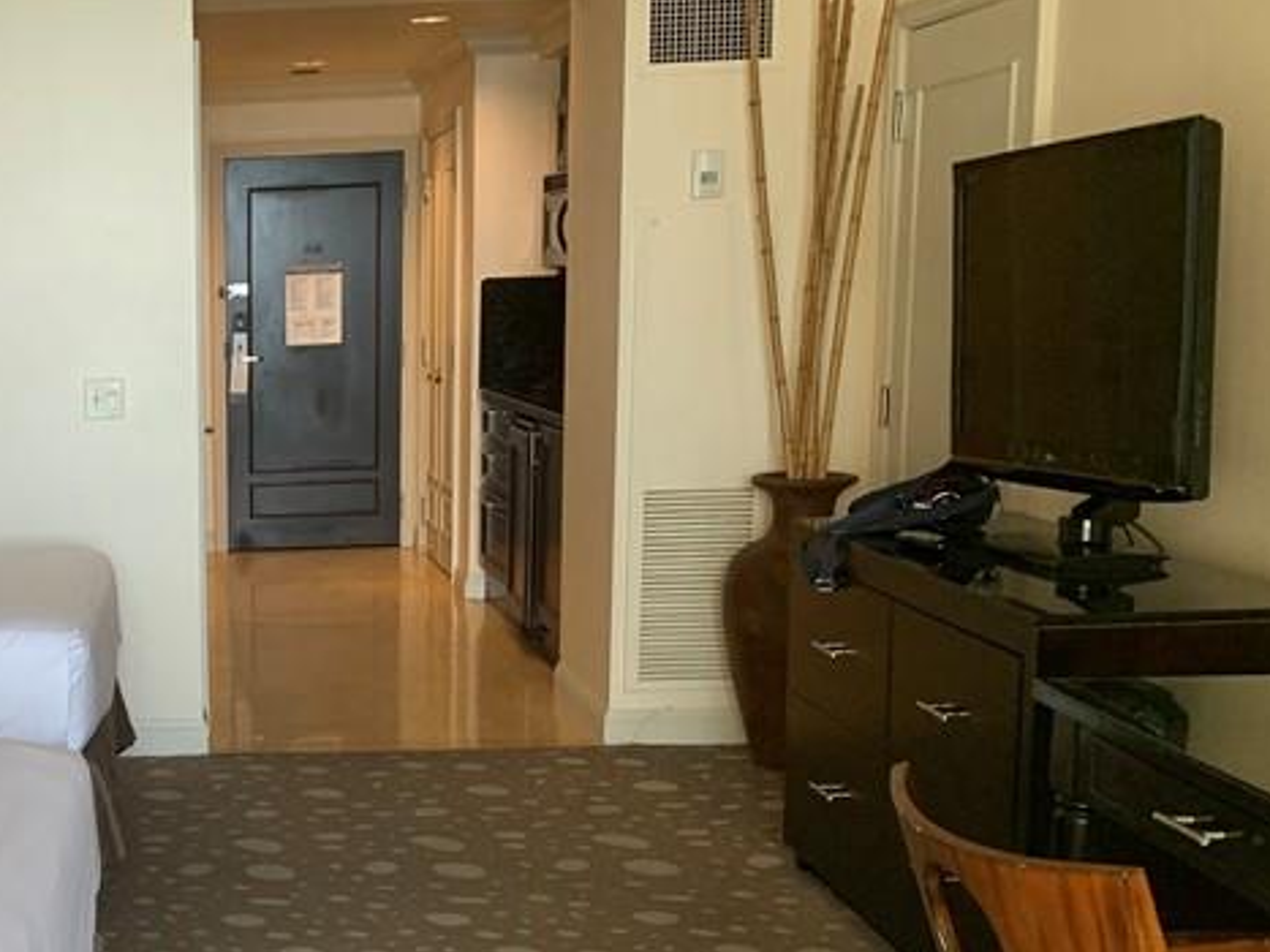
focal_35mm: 57
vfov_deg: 25.3
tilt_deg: -11.0
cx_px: 24
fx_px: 2091
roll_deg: +1.8
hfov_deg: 31.5
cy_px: 737
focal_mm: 4.25
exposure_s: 1/113
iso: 100
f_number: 1.8
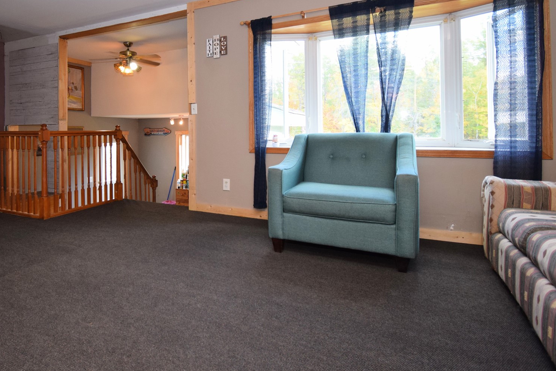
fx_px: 340
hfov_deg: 76.0
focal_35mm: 22
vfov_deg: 56.1
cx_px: 182
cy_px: 126
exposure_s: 1/60
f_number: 4.5
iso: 560
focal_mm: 10
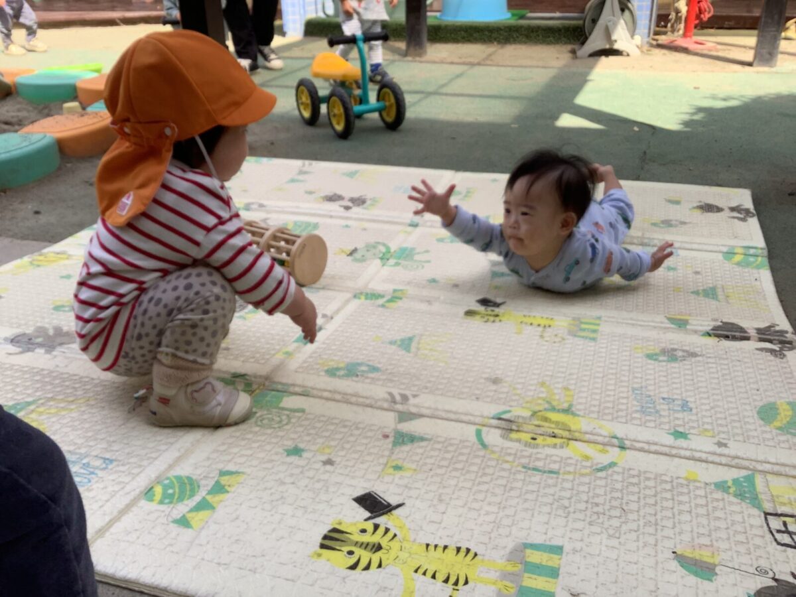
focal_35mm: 31
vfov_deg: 45.4
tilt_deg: -25.4
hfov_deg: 58.4
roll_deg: +6.0
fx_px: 713
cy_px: 298
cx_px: 398
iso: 25
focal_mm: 3.3
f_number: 2.4
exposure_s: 1/208
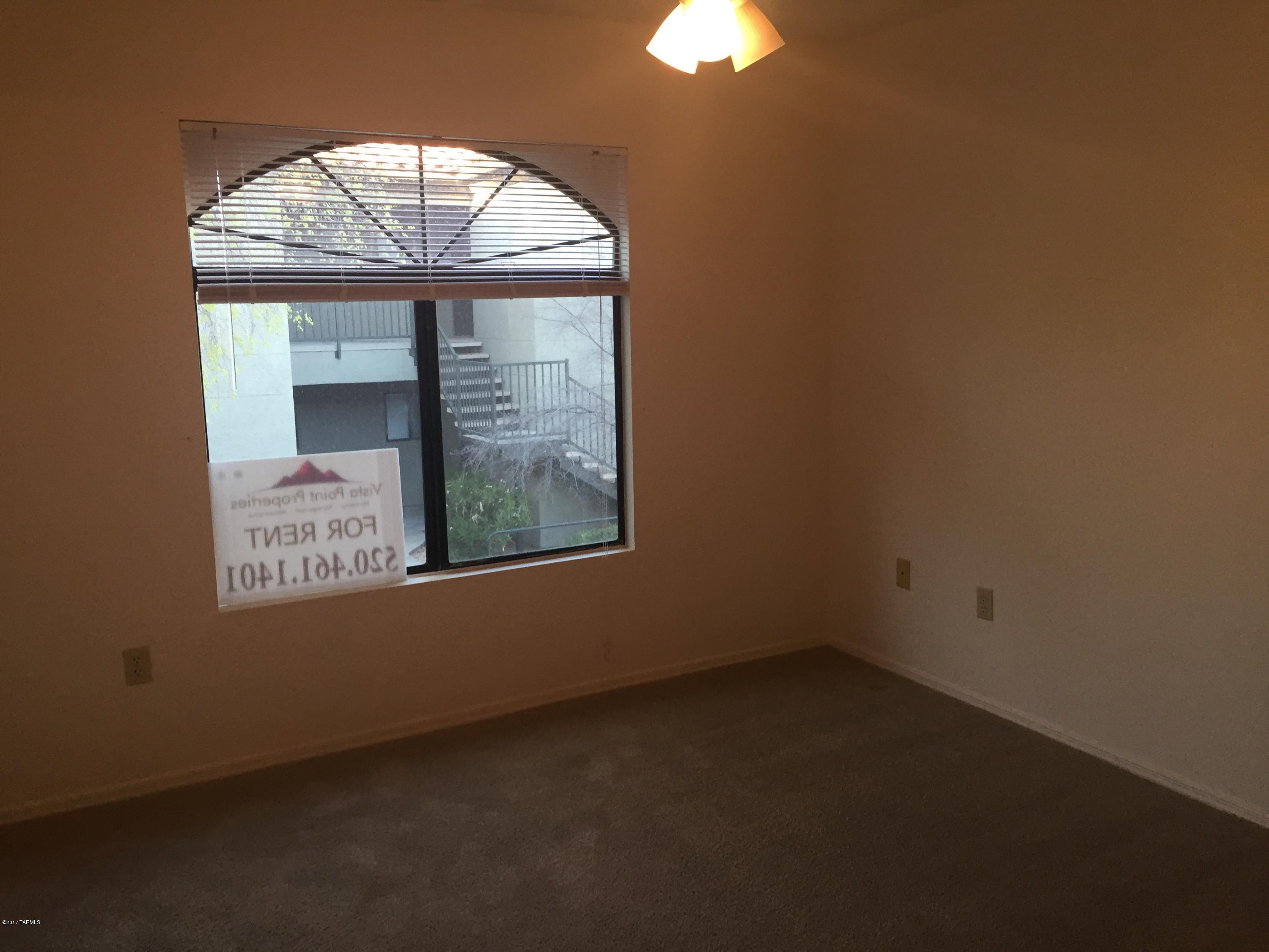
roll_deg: +3.3
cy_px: 476
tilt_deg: -9.4
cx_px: 634
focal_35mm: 29
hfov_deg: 61.7
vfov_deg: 48.2
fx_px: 1063
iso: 40
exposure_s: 1/30
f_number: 2.2
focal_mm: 4.15
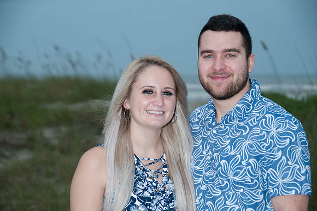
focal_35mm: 123
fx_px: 1082
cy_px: 106
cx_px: 158
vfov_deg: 11.1
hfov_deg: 16.7
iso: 100
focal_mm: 82
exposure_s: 1/125
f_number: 5.6
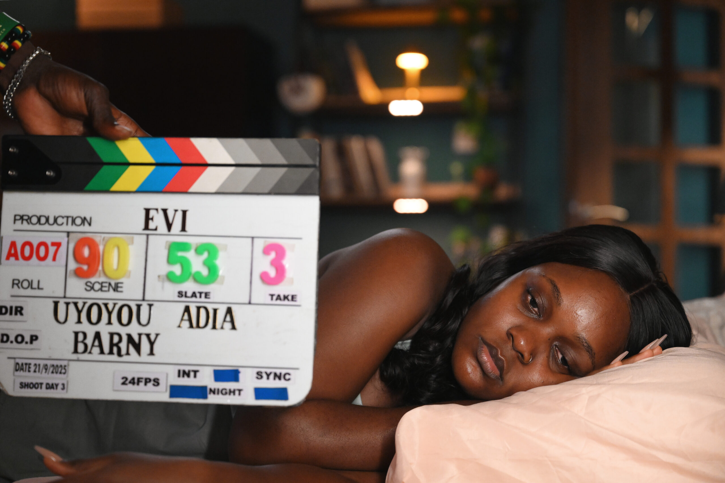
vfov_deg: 19.5
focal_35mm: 70
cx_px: 362
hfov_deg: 28.8
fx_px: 1410
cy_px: 242
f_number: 3.5
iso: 5000
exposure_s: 1/100
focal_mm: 70
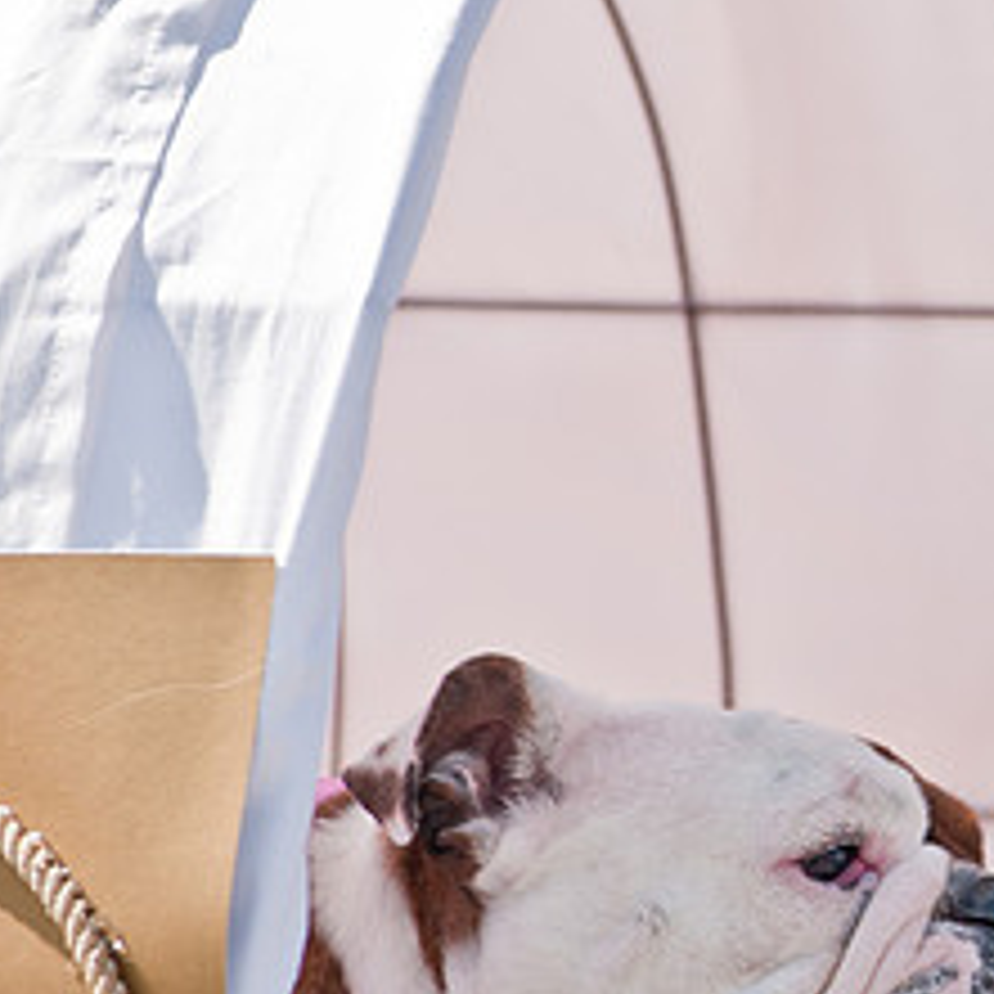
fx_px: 21702
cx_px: 1147
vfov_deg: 2.6
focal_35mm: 668
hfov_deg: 2.6
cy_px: 533
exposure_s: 1/1000
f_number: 4
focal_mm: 200
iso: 200
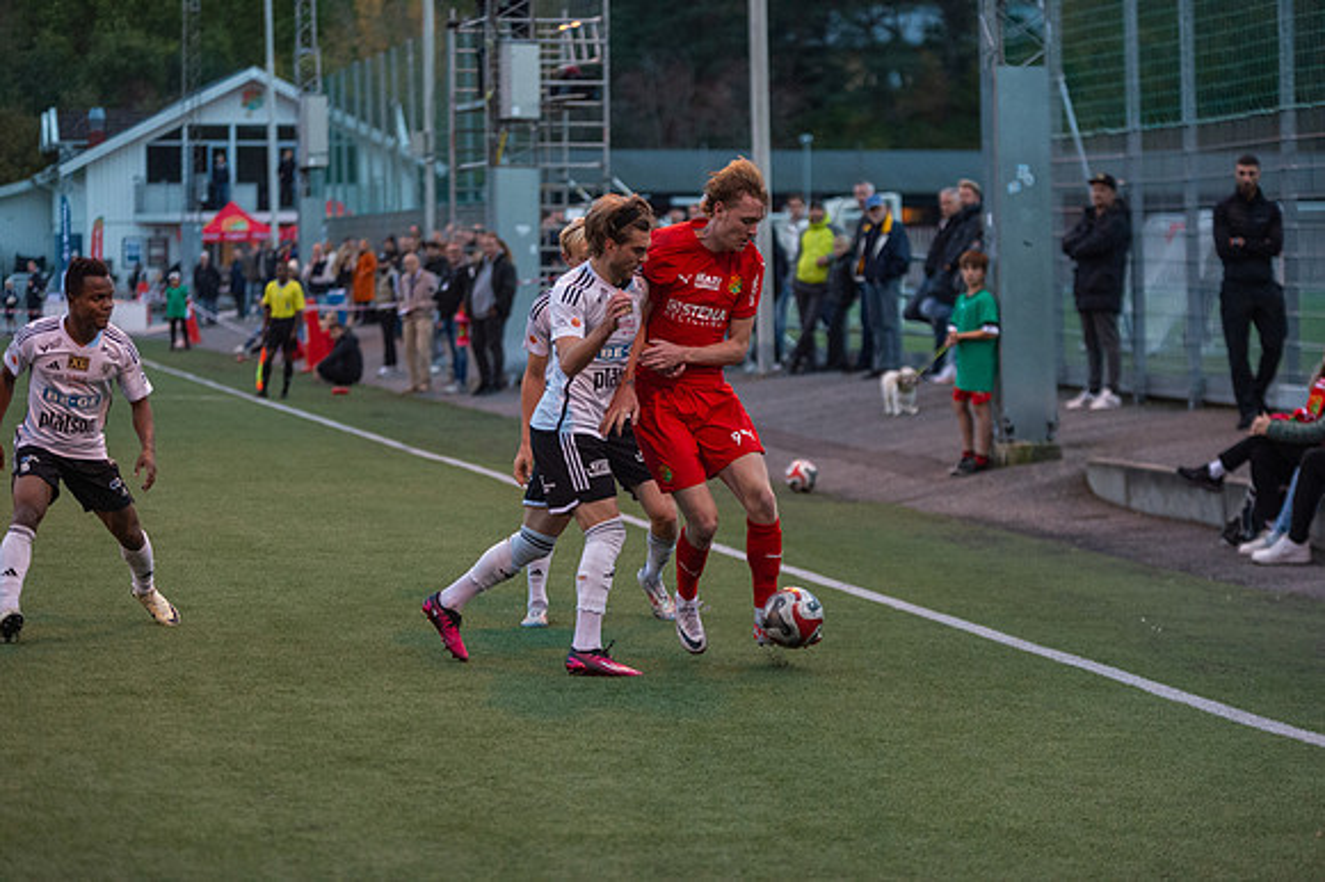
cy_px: 441
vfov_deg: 11.2
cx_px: 662
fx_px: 4488
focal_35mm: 122
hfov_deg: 16.8
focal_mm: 122
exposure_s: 1/1000
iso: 8000
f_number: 3.2
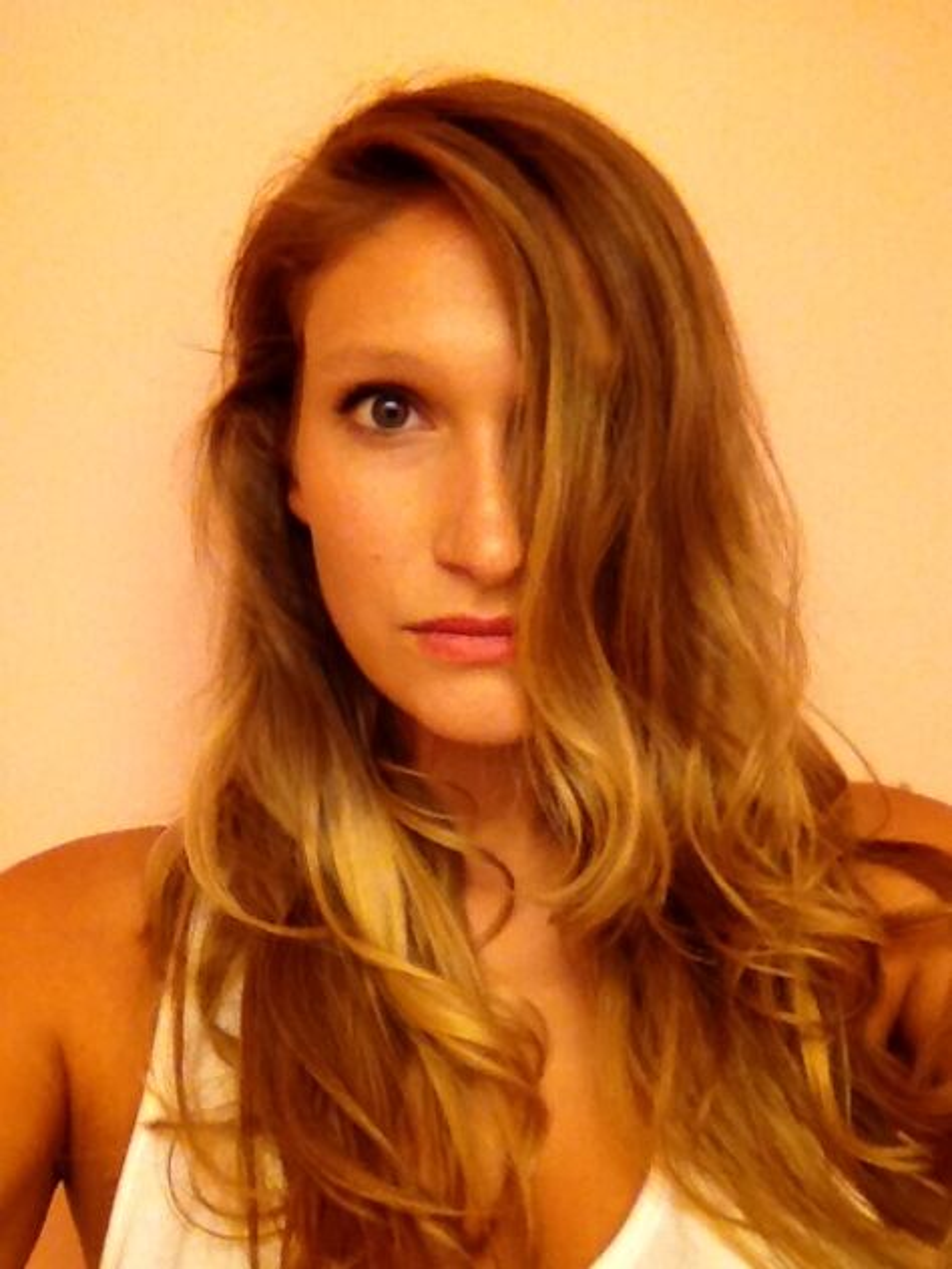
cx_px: 476
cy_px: 634
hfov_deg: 40.7
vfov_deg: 52.6
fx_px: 1283
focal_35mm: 35
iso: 200
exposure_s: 1/40
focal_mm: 1.85
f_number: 2.4
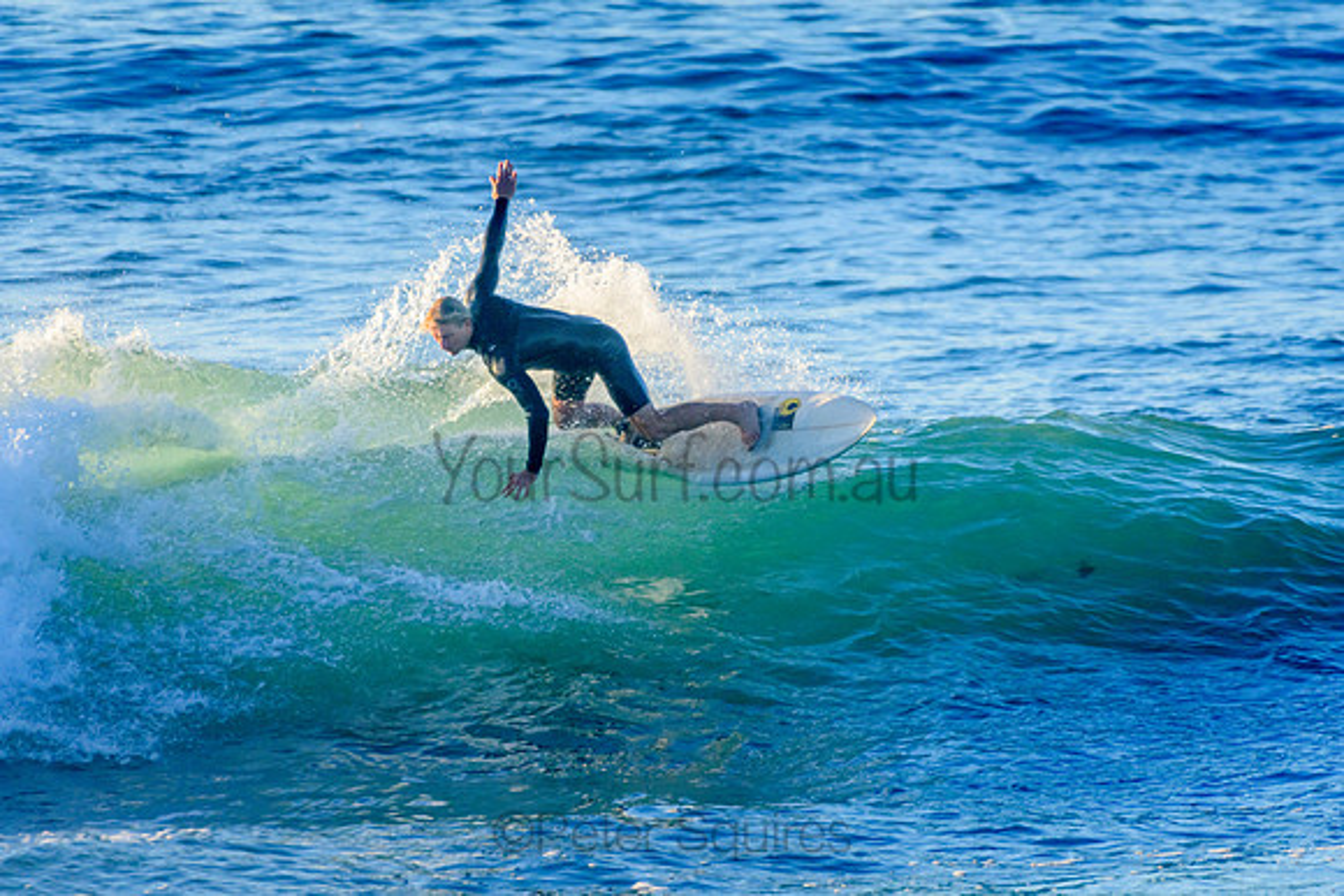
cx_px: 672
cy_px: 448
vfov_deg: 1.8
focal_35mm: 750
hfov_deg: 2.7
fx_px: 28017
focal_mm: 500
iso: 800
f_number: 5.6
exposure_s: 1/2000
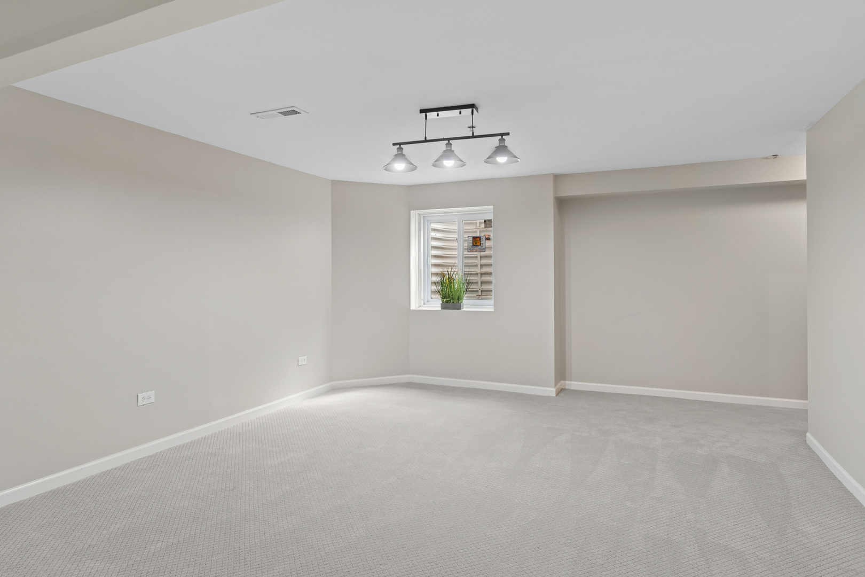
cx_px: 432
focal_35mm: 20
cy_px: 288
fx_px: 469
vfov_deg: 63.2
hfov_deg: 85.4
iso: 250
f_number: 8
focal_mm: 13
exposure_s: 1/5
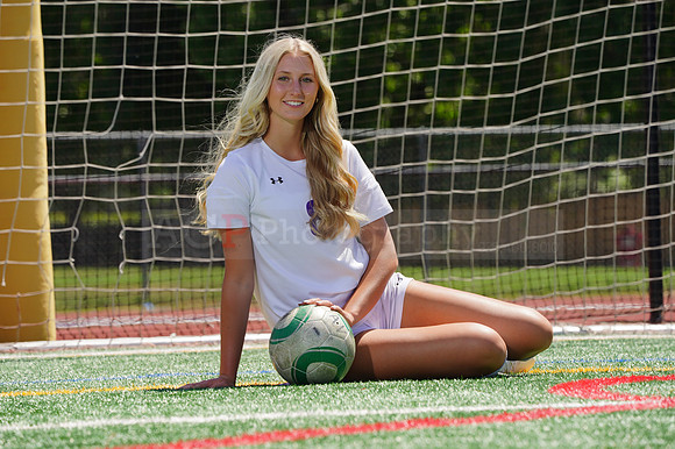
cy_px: 224
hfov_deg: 6.1
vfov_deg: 4.1
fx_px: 6296
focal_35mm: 336
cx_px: 338
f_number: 13
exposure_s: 1/250
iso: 200
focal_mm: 336
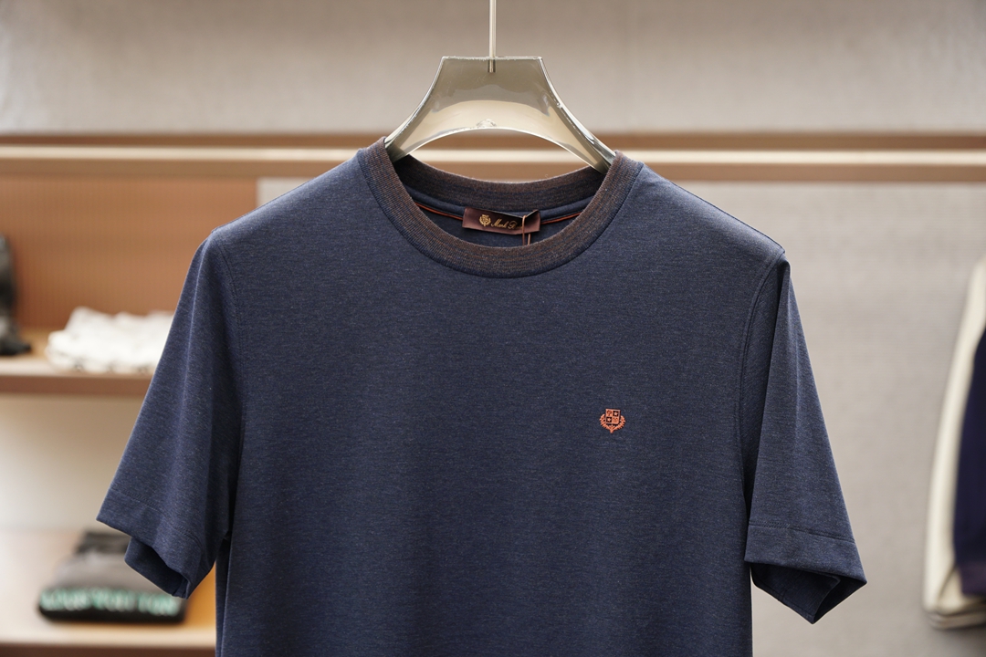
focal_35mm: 76
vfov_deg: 17.8
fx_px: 2095
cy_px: 328
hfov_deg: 26.5
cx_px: 493
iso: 320
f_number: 3.5
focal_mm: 51
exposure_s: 1/125
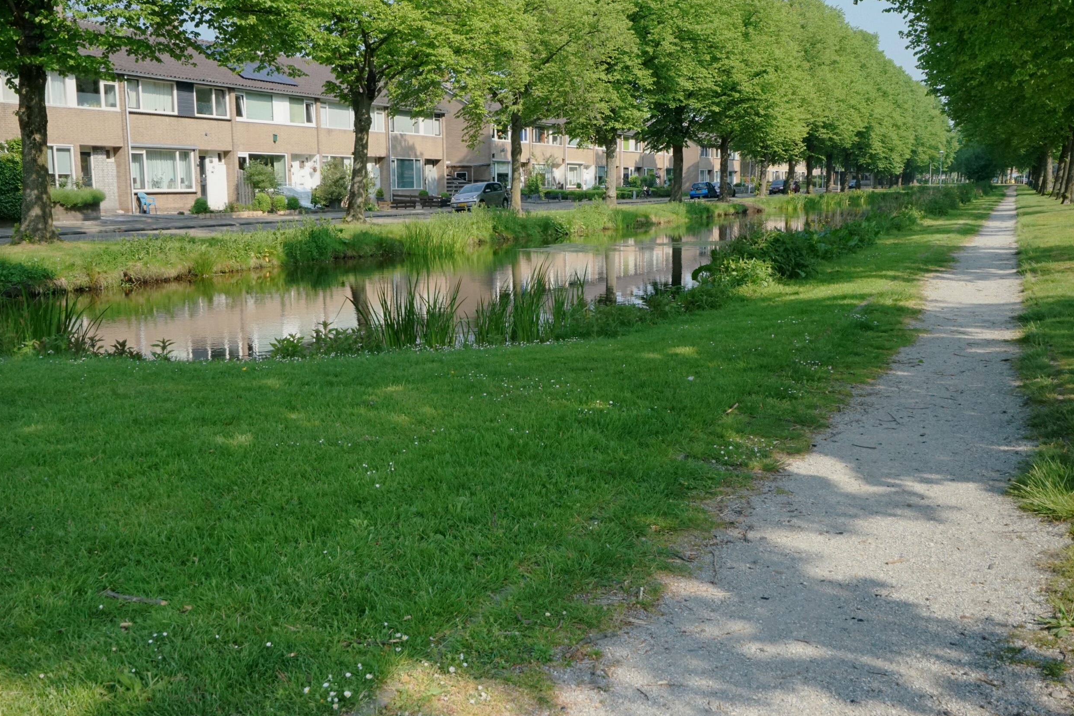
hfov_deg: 53.1
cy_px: 354
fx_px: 1074
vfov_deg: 36.9
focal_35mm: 36
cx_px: 535
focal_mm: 35
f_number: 18
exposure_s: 1/500
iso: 2000
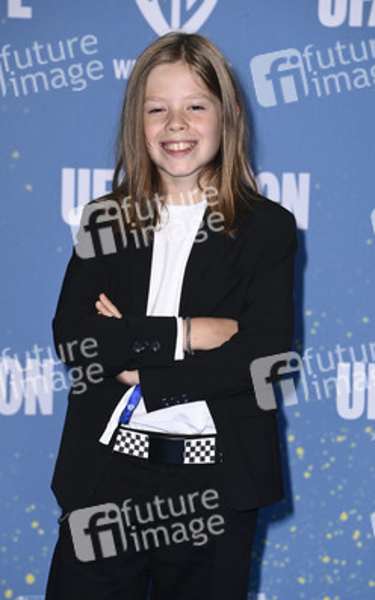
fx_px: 3021
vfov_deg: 11.3
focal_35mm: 185
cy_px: 298
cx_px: 191
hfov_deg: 7.1
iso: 1000
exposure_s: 1/250
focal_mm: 180
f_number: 6.3
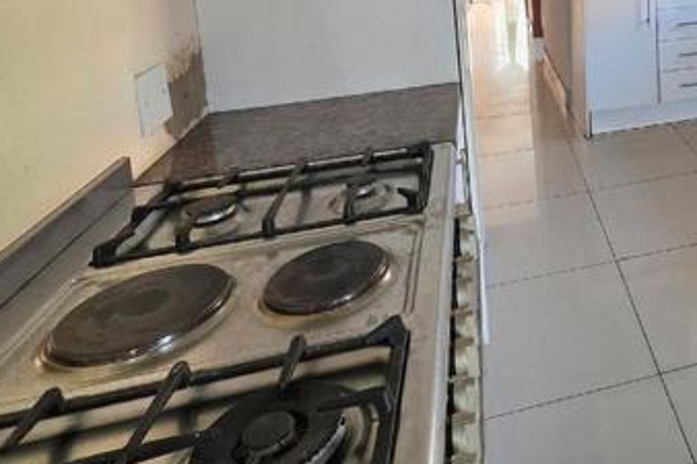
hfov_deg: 49.9
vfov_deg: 35.4
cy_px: -41
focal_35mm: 32
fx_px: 619
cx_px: 666
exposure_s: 1/50.3
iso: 250
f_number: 1.9
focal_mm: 2.2
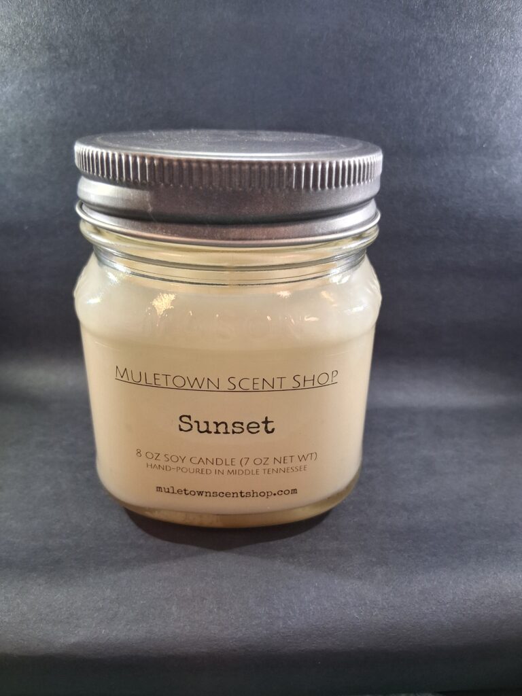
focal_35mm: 26
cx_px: 261
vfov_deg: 67.3
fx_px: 523
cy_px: 348
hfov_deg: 53.1
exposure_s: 1/50
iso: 250
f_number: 1.8
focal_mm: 3.98
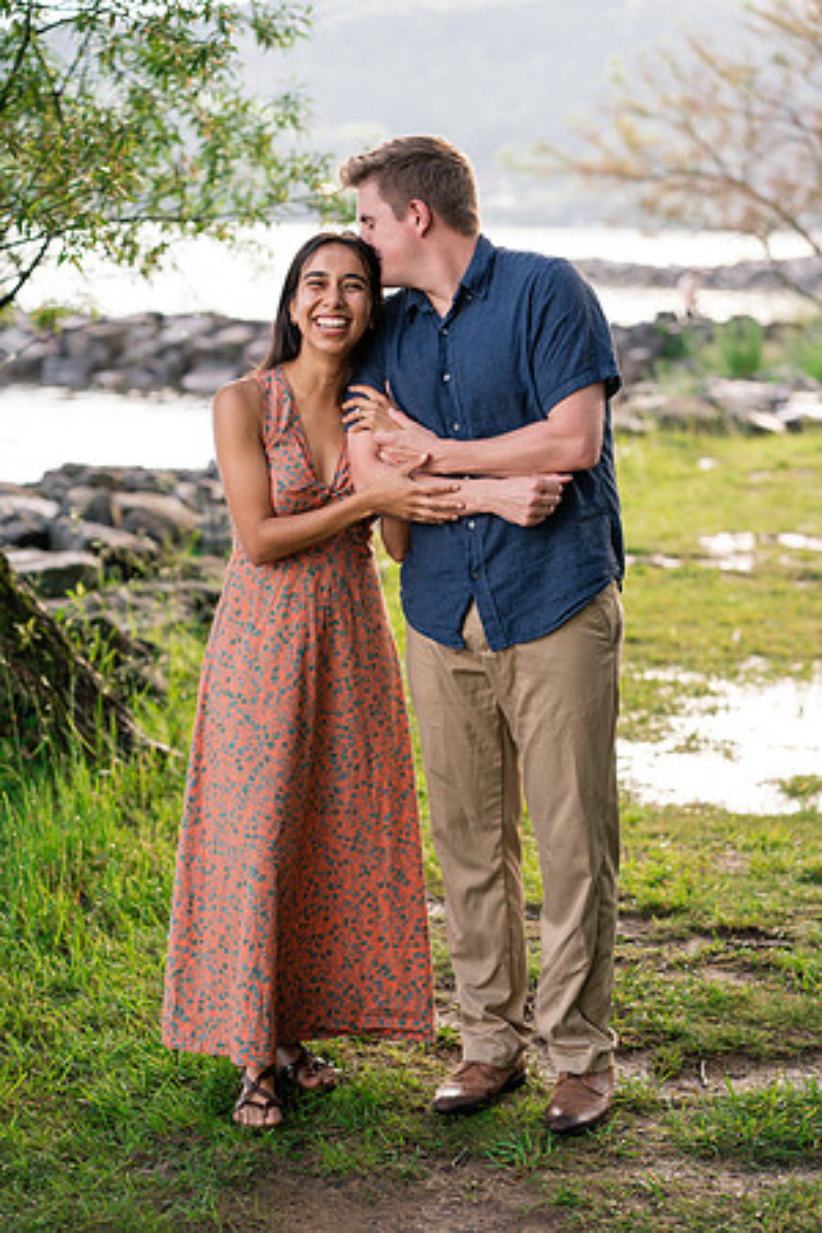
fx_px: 2911
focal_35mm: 85
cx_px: 411
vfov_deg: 23.9
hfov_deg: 16.1
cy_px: 616
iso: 800
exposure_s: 1/1000
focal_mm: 85
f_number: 3.5
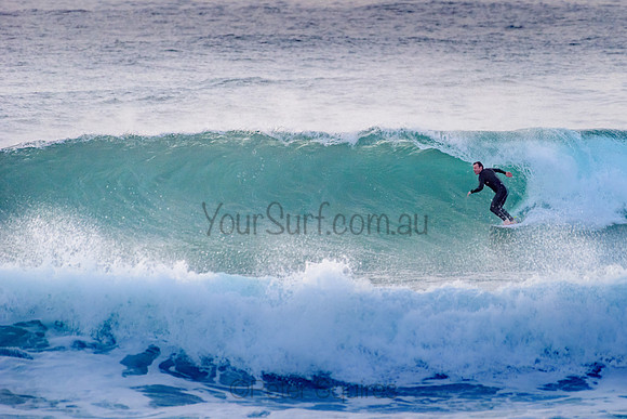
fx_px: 10675
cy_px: 163
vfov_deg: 2.2
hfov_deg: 3.4
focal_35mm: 613
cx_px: 384
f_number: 5.6
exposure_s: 1/2000
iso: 1100
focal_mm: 500
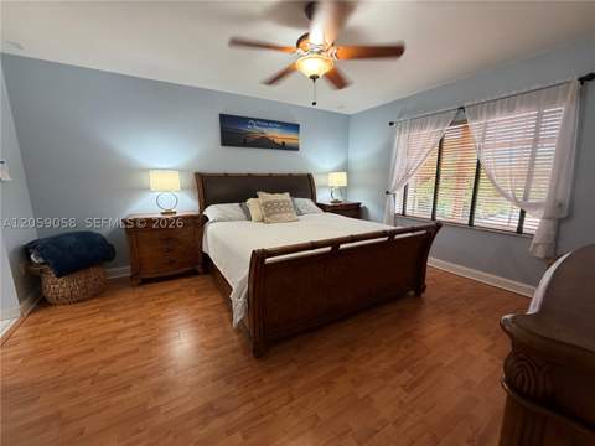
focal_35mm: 14
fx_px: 241
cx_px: 298
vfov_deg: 85.7
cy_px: 223
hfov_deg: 102.1
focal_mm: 2.22
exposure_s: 1/60
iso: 320
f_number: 2.2
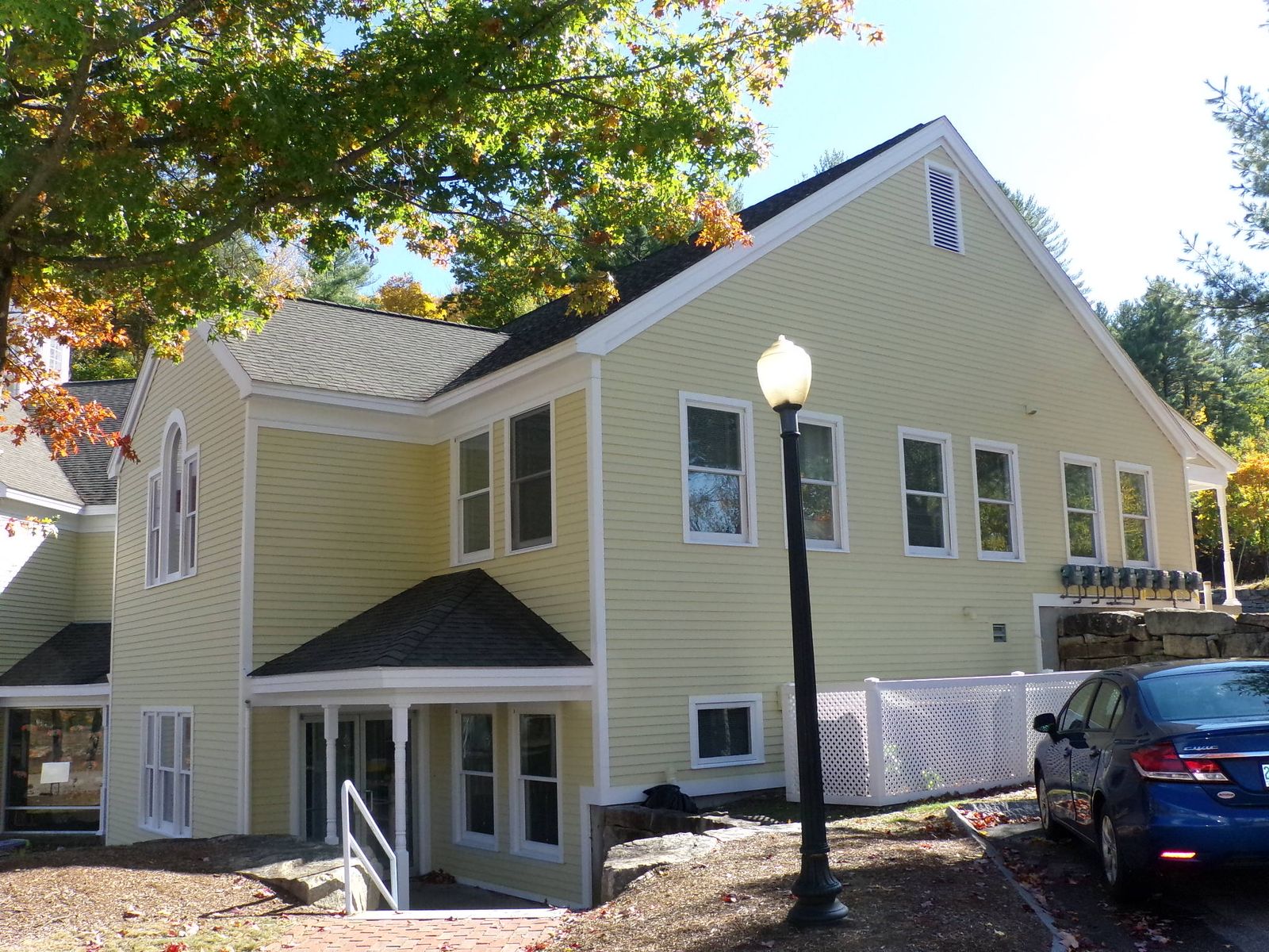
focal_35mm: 33
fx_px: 1210
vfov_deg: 42.9
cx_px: 634
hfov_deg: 55.4
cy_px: 476
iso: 200
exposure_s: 1/180
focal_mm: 5.9
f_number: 7.99
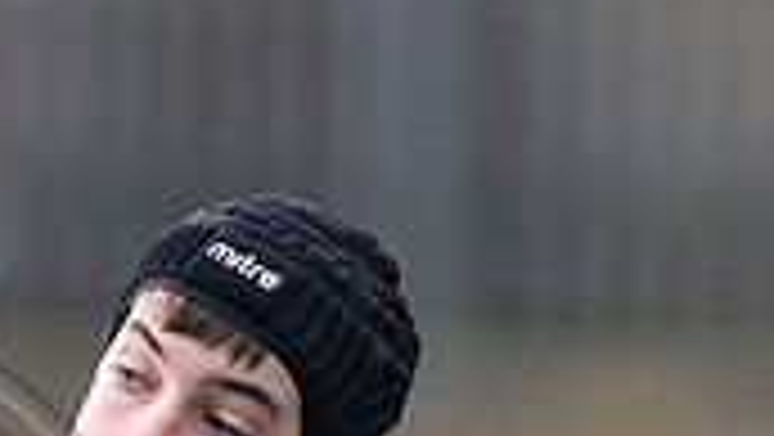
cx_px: 42
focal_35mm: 1747
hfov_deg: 1.2
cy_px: 894
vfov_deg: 0.7
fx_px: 35877
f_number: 3.2
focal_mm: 400
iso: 640
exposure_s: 1/1600
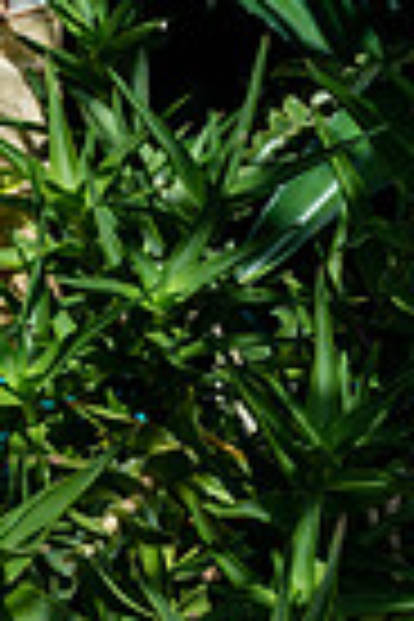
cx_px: -765
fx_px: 3053
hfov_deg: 7.0
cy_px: 547
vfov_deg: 11.5
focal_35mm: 177
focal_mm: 42
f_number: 8
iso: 100
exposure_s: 1/200
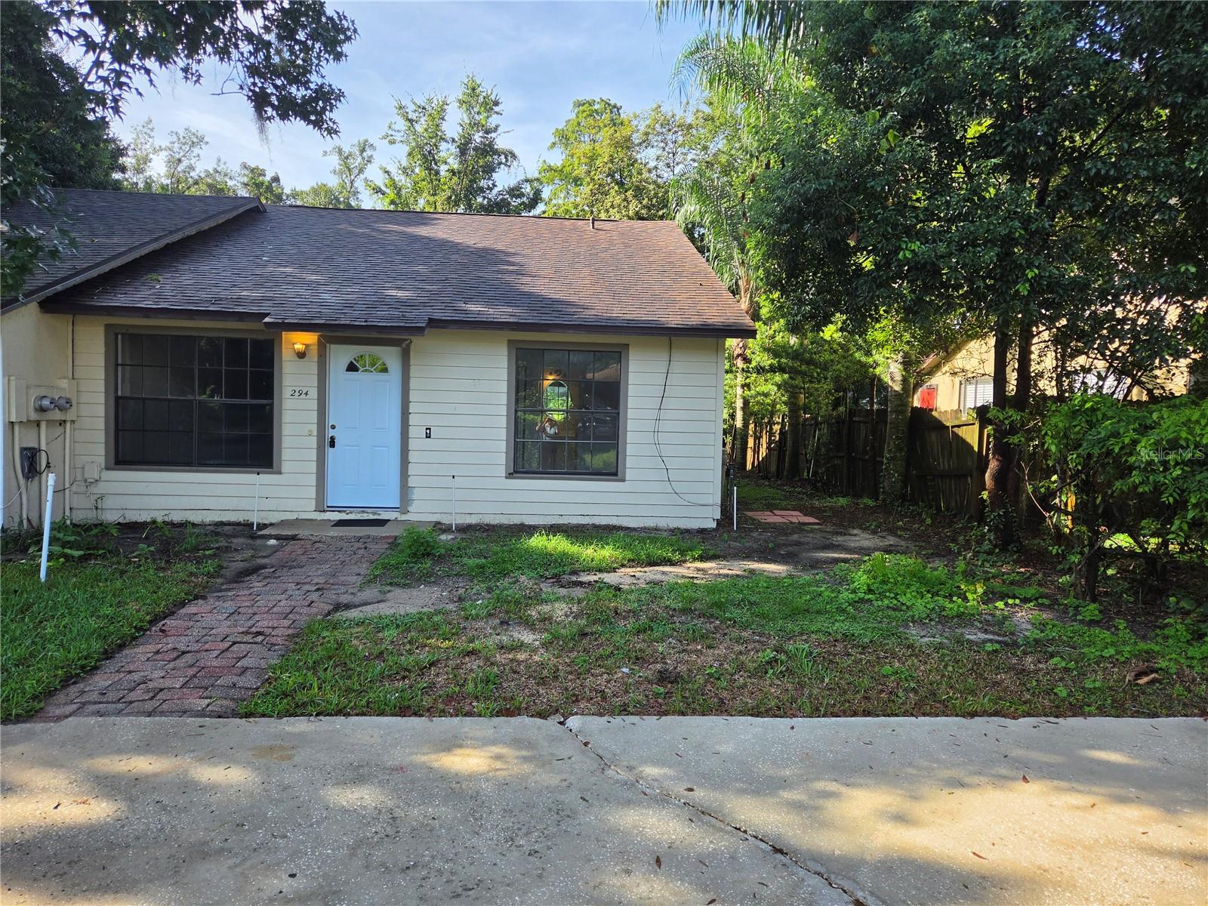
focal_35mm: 23
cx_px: 604
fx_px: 803
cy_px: 453
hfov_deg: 73.9
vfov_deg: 58.9
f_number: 1.8
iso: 80
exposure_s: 1/2524
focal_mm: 5.4
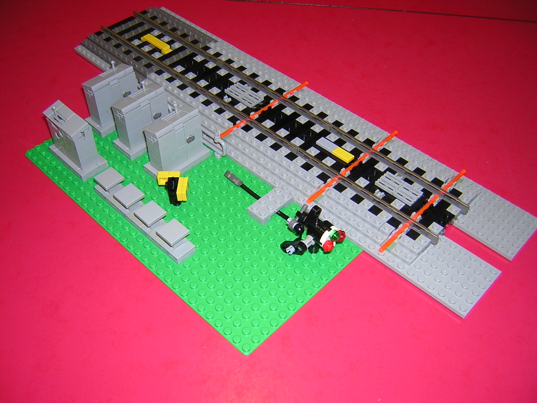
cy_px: 202
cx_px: 268
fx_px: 558
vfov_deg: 39.7
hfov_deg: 51.4
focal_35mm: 36
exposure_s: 1/60.1
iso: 100
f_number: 2.6
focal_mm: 4.7
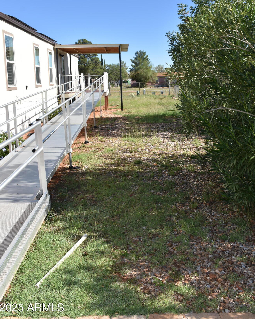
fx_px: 292
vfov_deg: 56.8
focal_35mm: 31
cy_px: 130
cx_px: 128
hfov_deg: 47.1
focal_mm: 18
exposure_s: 1/250
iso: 100
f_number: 8
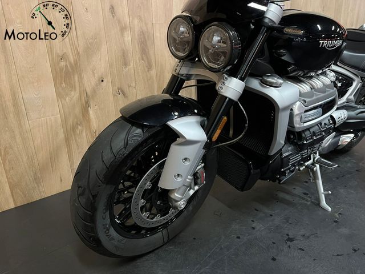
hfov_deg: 67.3
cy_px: 137
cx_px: 182
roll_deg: +1.8
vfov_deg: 53.1
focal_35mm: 26
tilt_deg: -21.1
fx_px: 274
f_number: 1.6
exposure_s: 1/25
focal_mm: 5.1
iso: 500
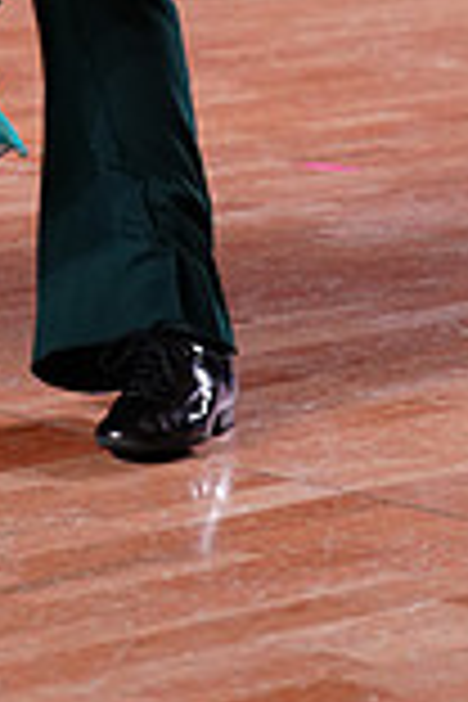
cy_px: -536
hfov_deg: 5.2
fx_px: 5089
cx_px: -335
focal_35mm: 261
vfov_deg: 7.7
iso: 1600
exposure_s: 1/400
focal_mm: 70
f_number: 2.8
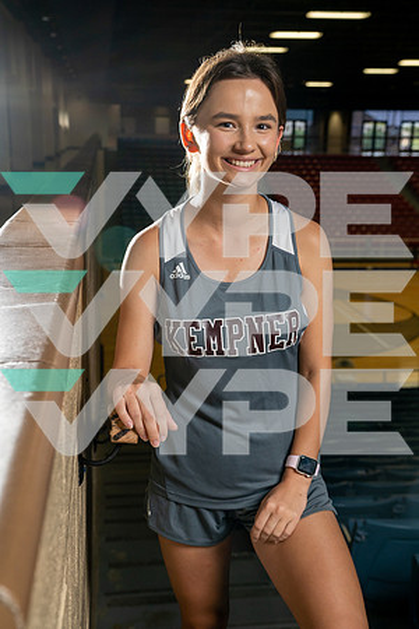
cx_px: 210
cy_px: 314
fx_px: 786
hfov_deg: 29.9
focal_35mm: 45
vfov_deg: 43.6
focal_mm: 45
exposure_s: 1/250
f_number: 6.3
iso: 400
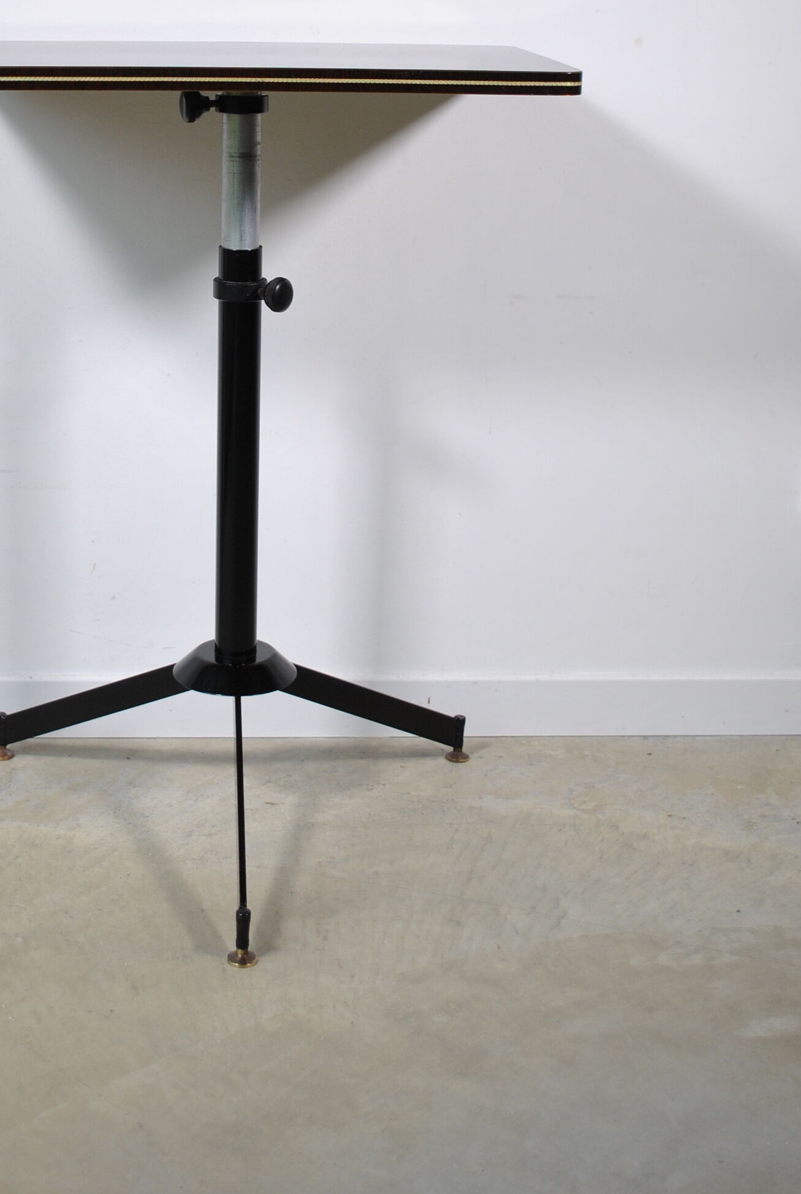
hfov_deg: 23.4
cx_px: 257
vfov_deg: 33.9
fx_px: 1926
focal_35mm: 58
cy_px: 332
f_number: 5
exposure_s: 1/50
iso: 200
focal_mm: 26
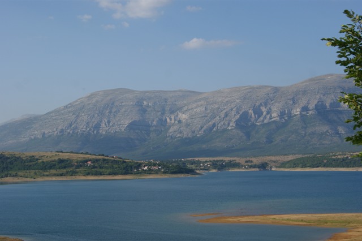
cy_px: 120
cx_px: 181
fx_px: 678
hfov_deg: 29.9
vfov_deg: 20.1
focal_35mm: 68
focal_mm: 45
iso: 100
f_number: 7.1
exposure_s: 1/400
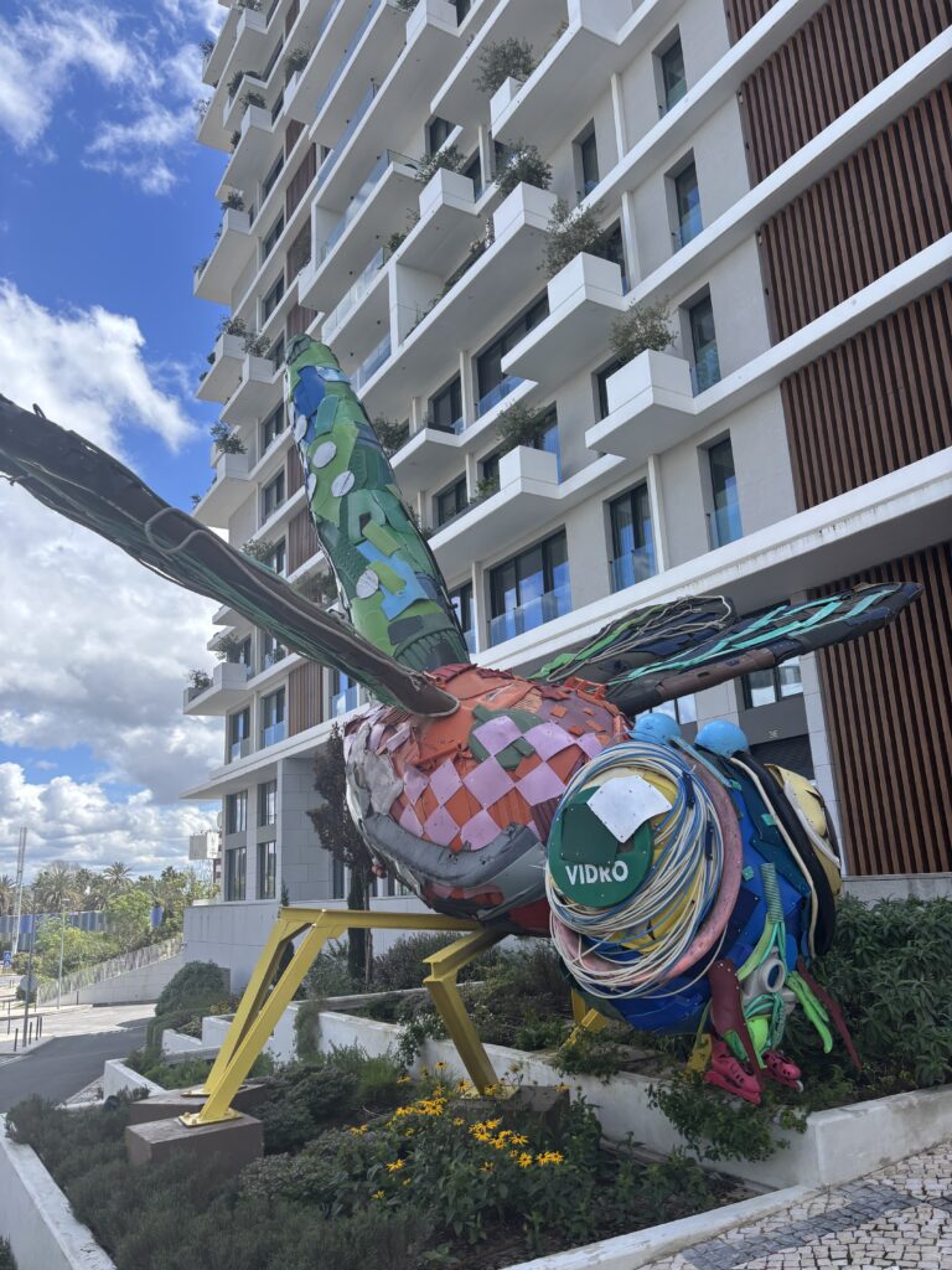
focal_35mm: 26
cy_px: 635
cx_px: 476
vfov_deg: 67.3
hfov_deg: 53.1
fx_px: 953
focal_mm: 5.96
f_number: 1.6
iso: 50
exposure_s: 1/1616
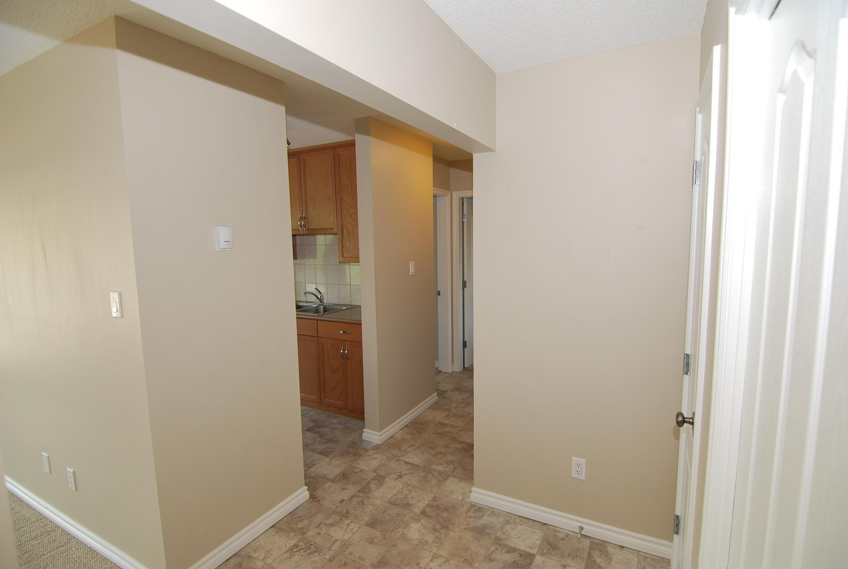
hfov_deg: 92.3
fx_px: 407
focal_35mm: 17
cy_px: 284
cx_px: 424
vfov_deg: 69.9
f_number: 4
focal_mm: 11.5
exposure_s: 1/60
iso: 200
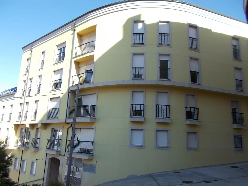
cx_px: 124
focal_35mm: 26
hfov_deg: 67.3
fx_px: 186
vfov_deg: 53.1
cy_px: 93
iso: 80
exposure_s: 1/320
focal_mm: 4.6
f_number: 3.2
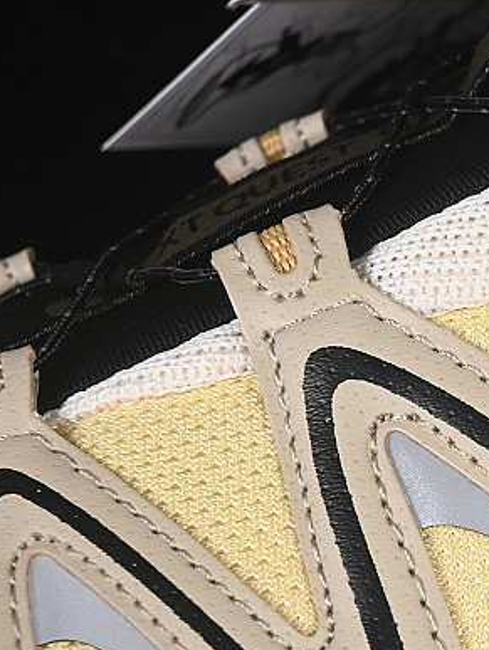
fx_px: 3780
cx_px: 896
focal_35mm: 201
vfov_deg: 9.8
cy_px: 561
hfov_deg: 7.2
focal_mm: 50
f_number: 7.1
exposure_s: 1/60
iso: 160
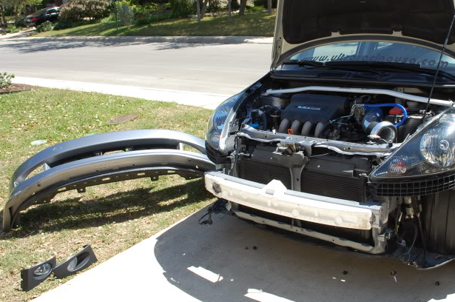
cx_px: 263
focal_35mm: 39
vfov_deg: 34.0
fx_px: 492
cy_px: 128
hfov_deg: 49.4
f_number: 8
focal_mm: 20
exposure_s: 1/250
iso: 200
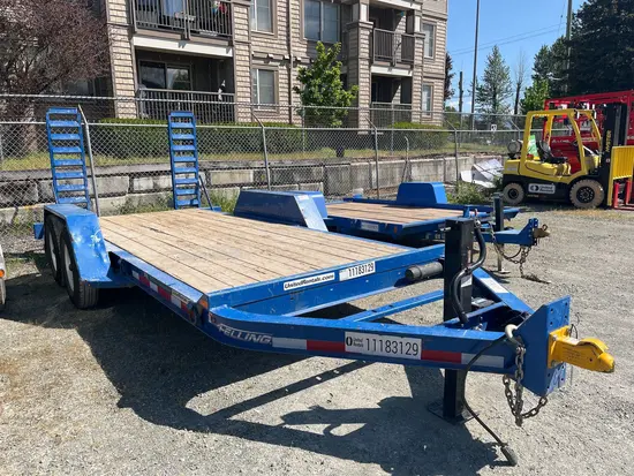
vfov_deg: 53.1
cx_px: 317
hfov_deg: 67.3
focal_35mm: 26
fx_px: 476
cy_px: 238
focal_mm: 5.1
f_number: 1.6
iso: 50
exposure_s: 1/2688
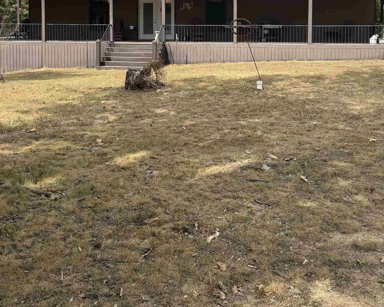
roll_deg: +0.0
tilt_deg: -1.7
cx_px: 209
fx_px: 511
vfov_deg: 32.1
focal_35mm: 45
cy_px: 43
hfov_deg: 41.1
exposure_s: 1/2703
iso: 80
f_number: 1.78
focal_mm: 6.76
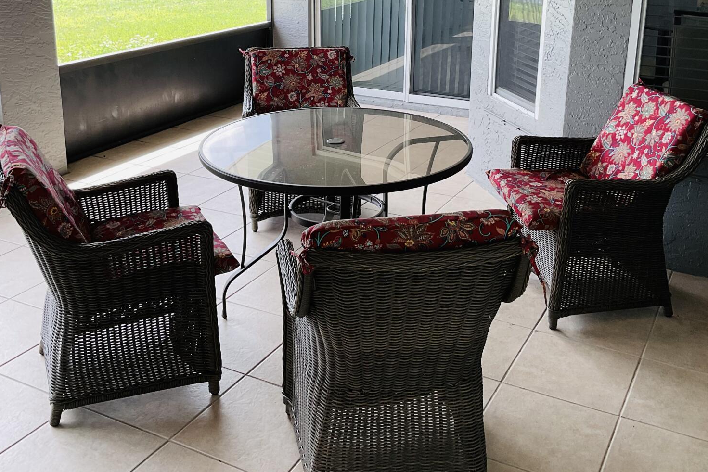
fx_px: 806
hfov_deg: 47.4
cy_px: 118
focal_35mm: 41
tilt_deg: -13.8
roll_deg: -1.3
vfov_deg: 32.0
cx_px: 360
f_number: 1.8
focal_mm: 3
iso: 32
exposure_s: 1/120
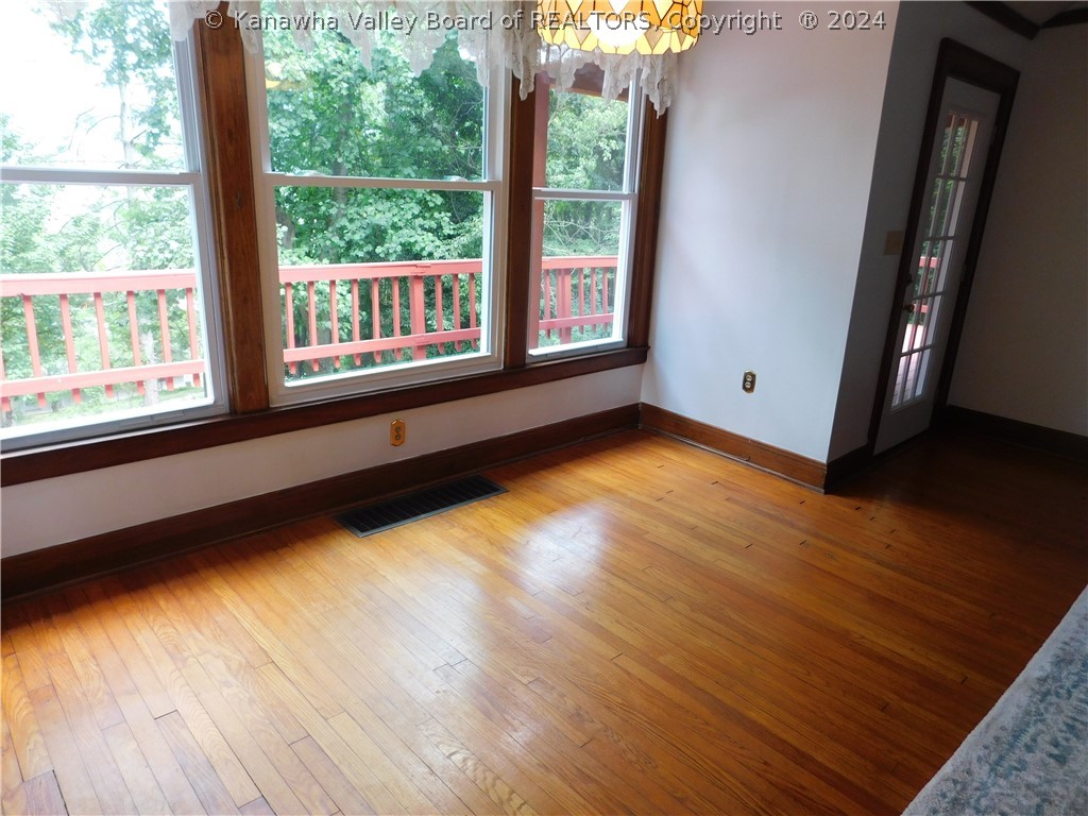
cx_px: 544
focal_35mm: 23
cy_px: 408
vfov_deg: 58.9
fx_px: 723
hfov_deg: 73.9
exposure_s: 1/30
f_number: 3
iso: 160
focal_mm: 4
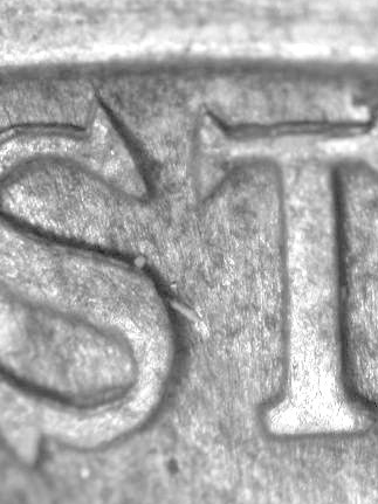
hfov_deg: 7.8
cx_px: 187
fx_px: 2768
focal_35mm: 190
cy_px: 267
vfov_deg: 10.4
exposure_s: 1/5.2
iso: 100
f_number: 4.5
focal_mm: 26.6
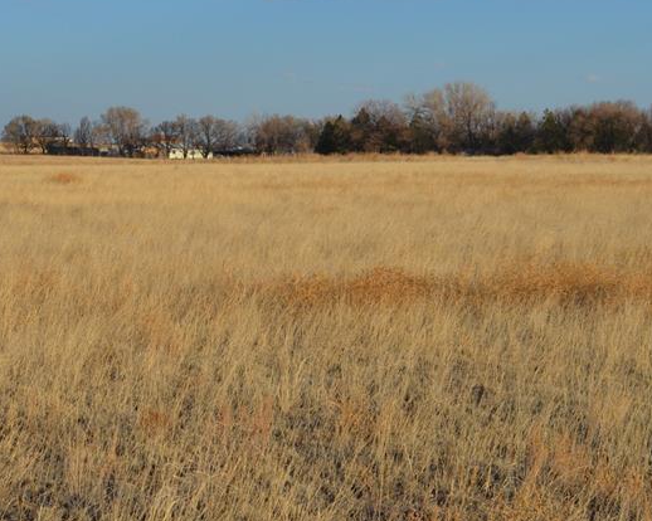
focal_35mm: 111
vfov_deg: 13.9
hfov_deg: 17.1
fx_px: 2141
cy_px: 167
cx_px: 91
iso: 100
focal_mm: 40
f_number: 8
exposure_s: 1/250
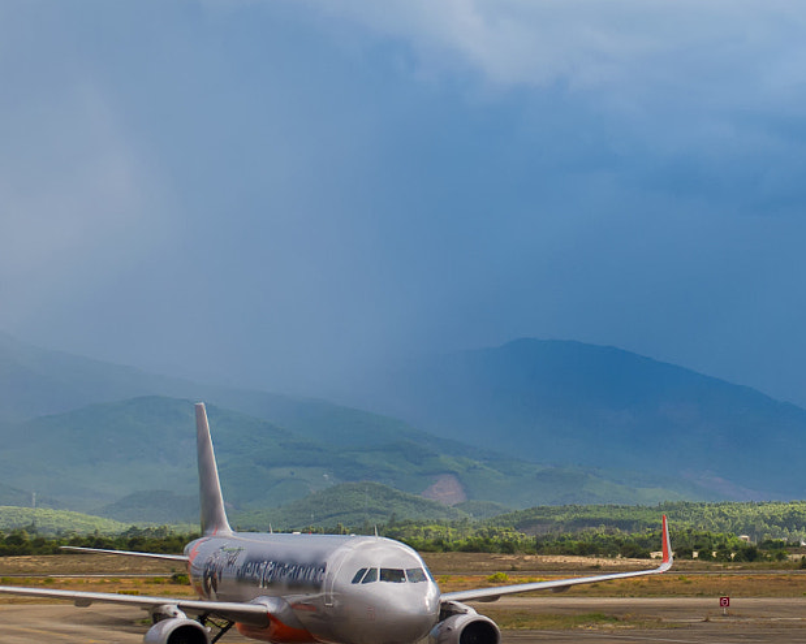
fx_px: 3034
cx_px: 708
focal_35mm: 127
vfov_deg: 12.1
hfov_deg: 15.0
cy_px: 421
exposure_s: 1/500
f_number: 5
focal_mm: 35
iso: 250
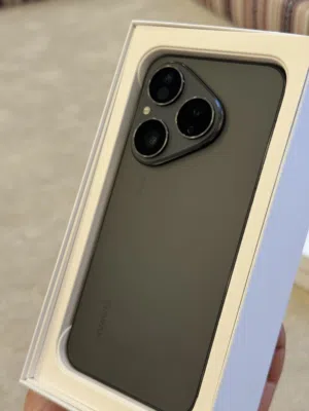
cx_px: 154
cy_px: 206
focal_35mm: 48
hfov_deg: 30.3
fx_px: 571
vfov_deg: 39.7
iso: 125
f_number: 1.78
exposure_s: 1/72
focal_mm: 6.76
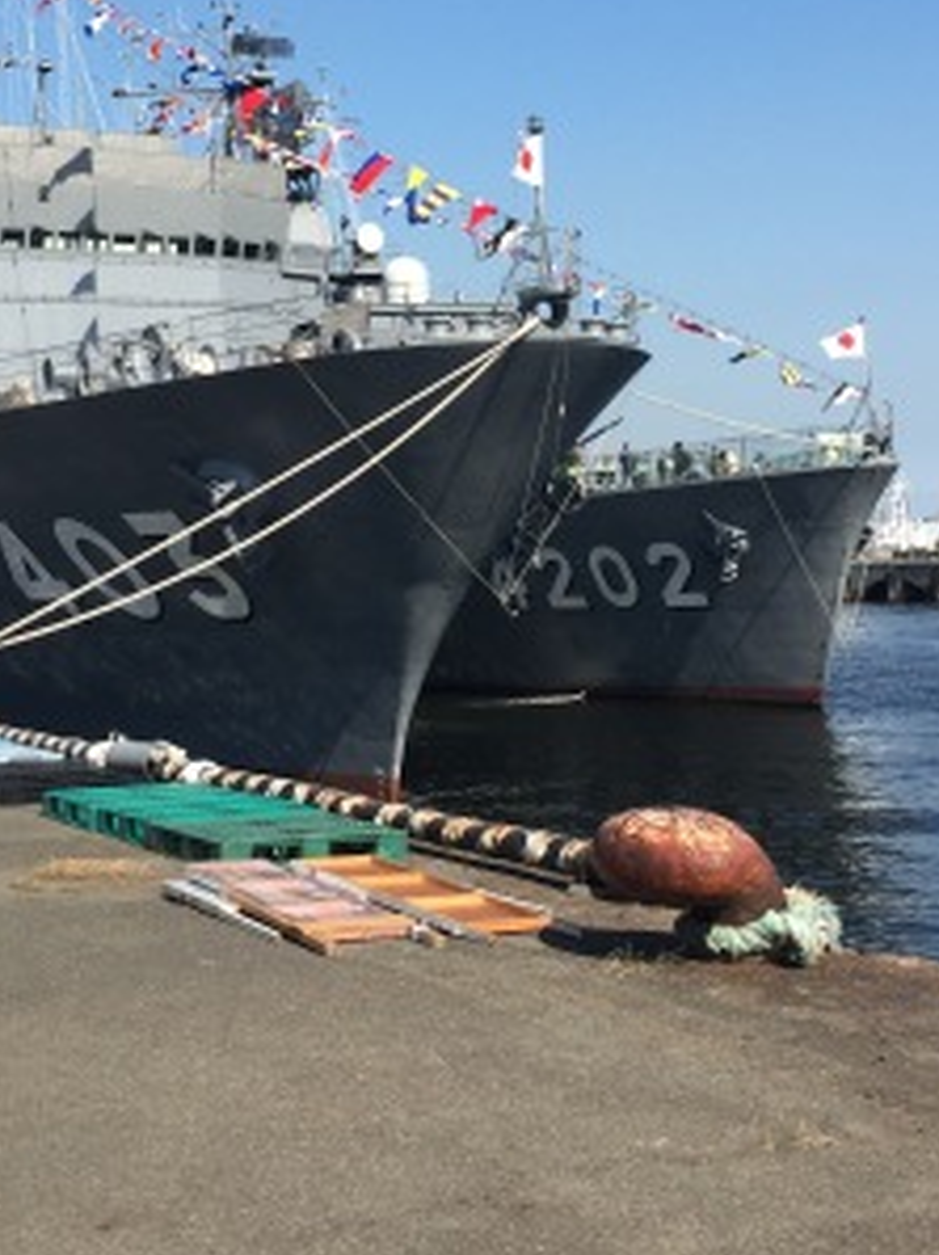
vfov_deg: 33.1
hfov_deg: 25.5
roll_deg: +2.4
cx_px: 352
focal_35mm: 57
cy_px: 295
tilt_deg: +8.2
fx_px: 2065
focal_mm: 4.15
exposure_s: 1/1799
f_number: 2.2
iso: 32
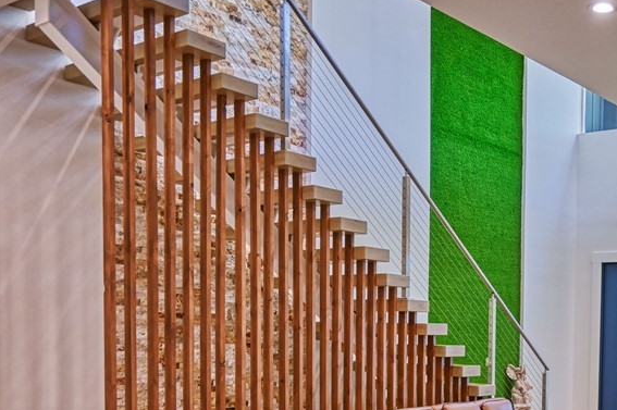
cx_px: 536
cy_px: 365
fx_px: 788
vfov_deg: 28.1
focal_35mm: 46
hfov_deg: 40.1
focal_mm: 16
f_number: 3.5
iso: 100
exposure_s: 1/125
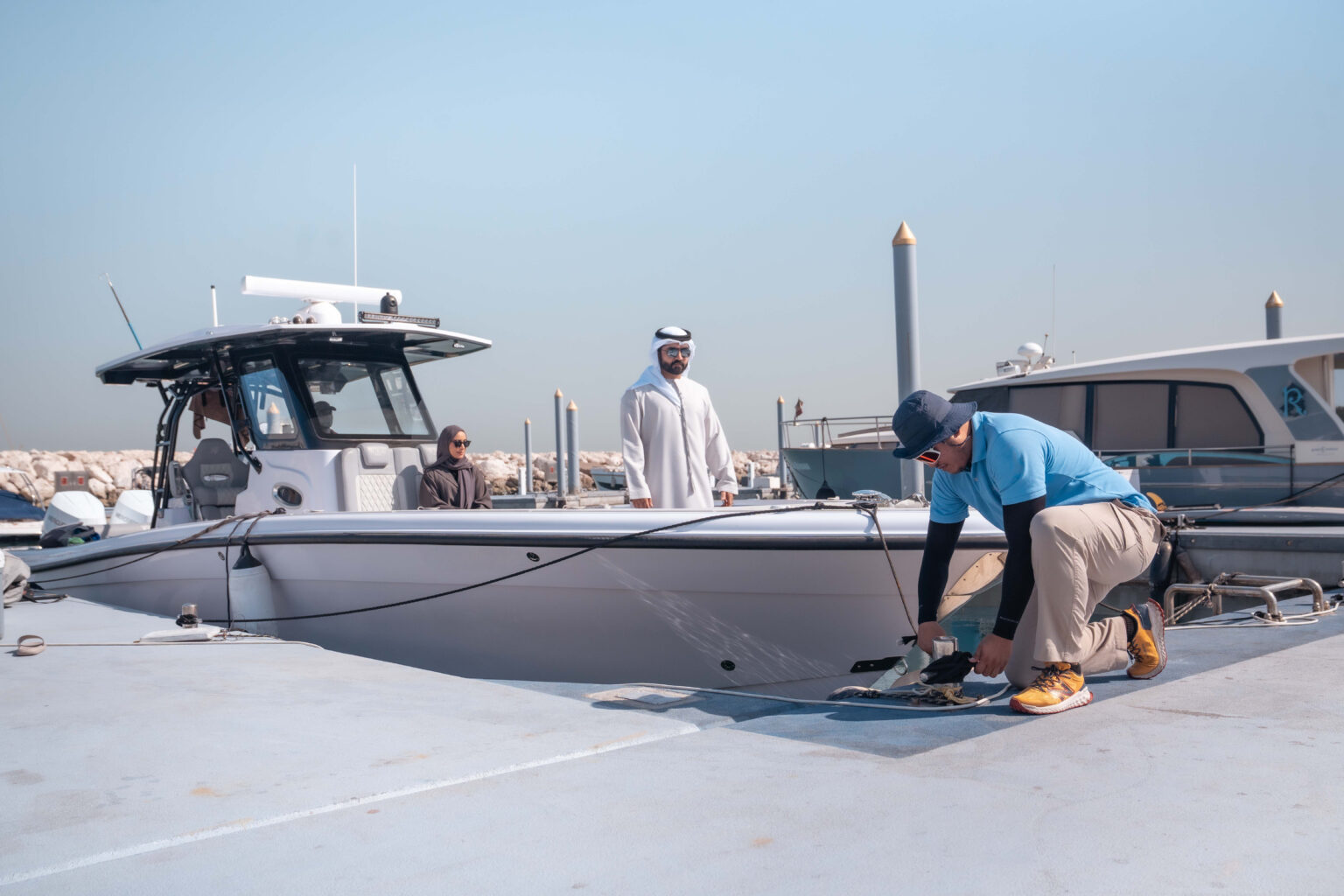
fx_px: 1232
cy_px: 448
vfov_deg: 40.0
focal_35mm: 33
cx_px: 672
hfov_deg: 57.2
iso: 200
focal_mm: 33
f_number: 5.6
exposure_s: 1/500
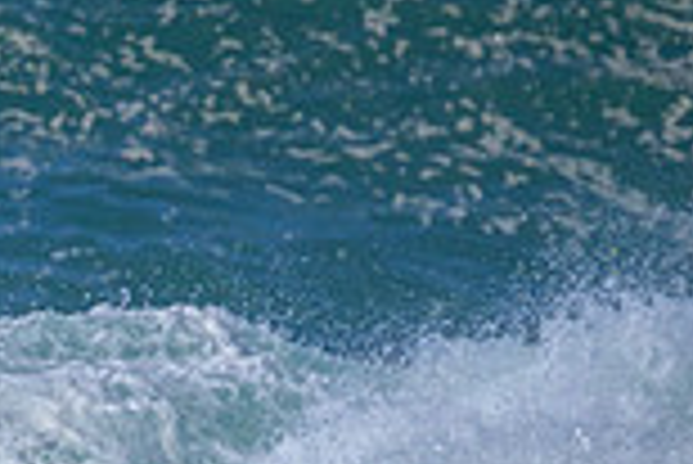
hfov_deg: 0.7
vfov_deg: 0.5
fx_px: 57919
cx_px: -374
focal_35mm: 3006
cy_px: 642
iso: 1000
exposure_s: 1/2000
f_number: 11
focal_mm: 800
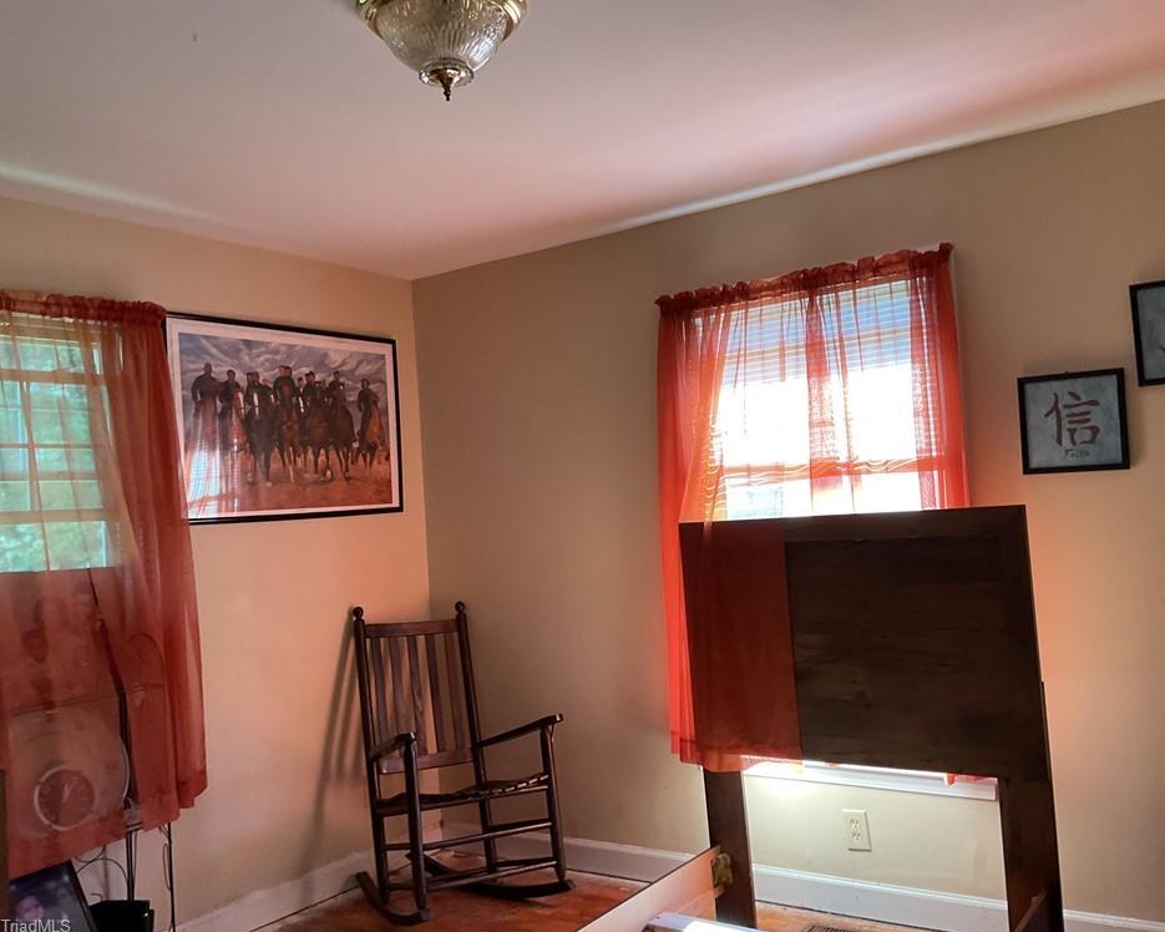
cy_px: 460
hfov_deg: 57.1
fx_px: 1069
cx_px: 619
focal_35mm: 31
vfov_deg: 47.1
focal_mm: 3
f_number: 1.8
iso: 100
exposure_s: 1/60
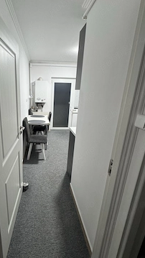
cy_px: 120
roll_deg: -1.0
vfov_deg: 95.8
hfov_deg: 62.1
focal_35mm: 17
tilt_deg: -14.3
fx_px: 116
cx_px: 47
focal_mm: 2.22
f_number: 2.2
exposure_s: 1/50
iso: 200
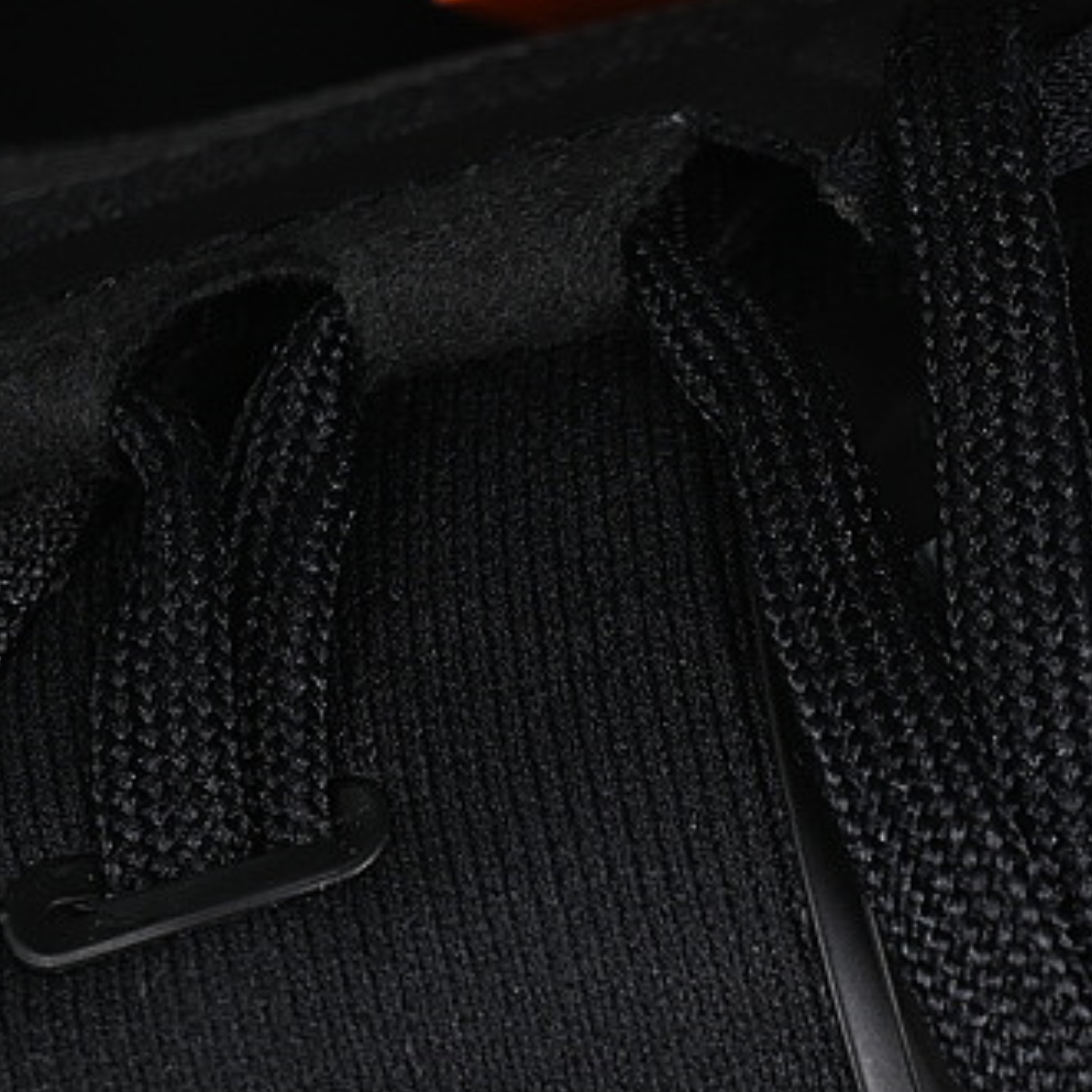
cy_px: 953
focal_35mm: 208
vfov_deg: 8.4
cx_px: 1026
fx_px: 7424
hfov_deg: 8.4
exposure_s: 1/50
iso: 160
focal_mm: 50
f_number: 6.3
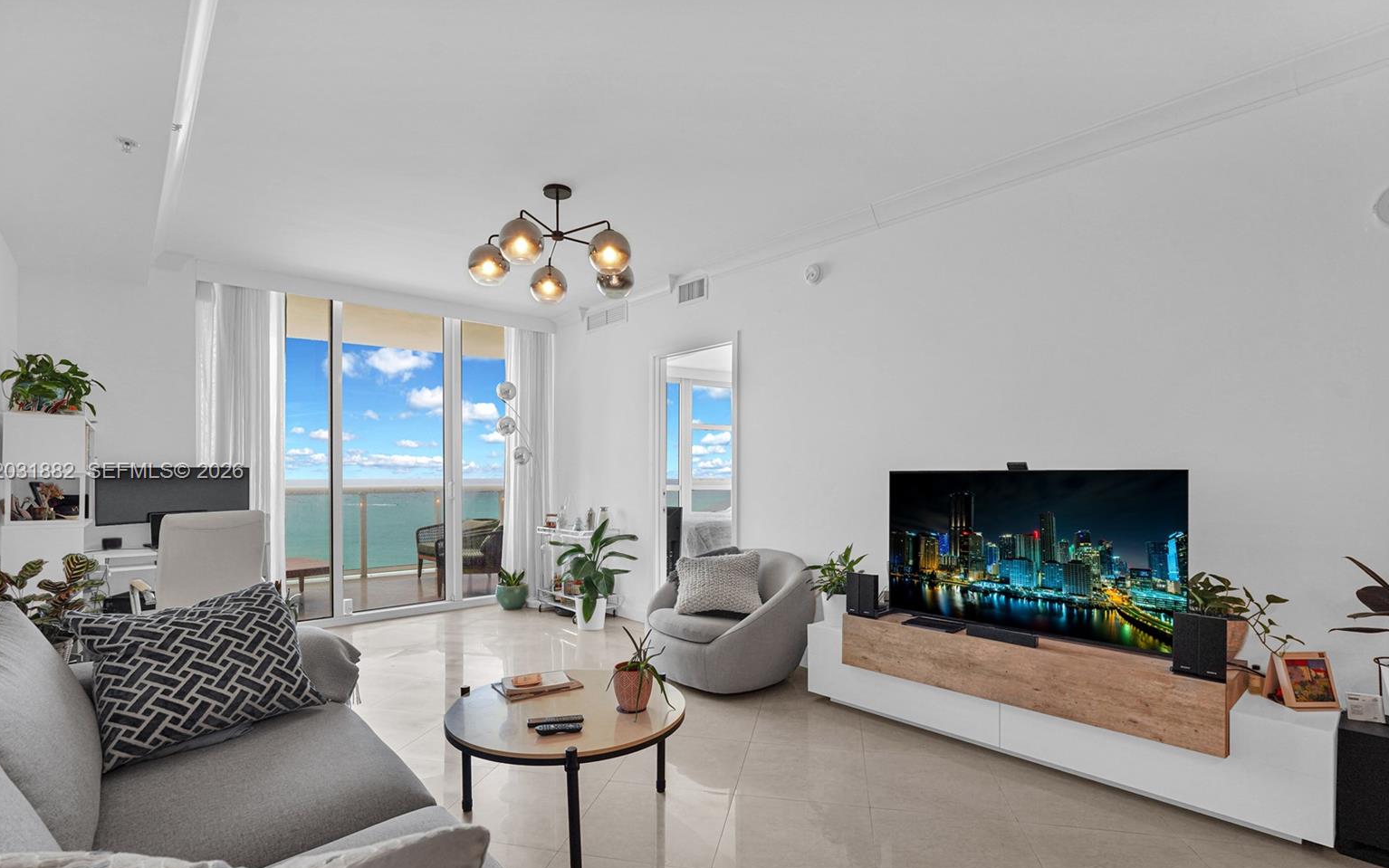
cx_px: 686
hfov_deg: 94.4
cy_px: 472
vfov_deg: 67.9
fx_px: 644
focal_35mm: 17
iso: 500
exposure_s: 1/30
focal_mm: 16
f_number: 8
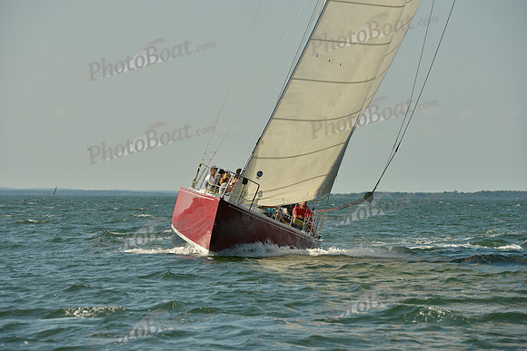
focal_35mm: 195
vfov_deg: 7.0
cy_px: 176
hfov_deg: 10.5
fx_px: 2855
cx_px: 264
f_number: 10
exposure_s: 1/1000
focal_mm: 195
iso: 280
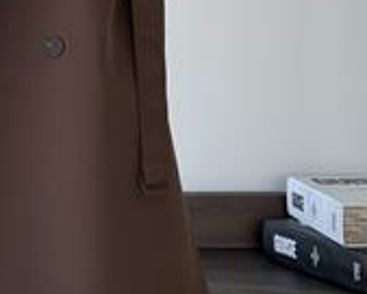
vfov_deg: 10.0
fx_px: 1607
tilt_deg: +3.3
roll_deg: +0.0
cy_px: -180
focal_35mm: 148
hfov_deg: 12.8
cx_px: -26
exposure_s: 1/222
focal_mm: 6.76
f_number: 1.78
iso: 64
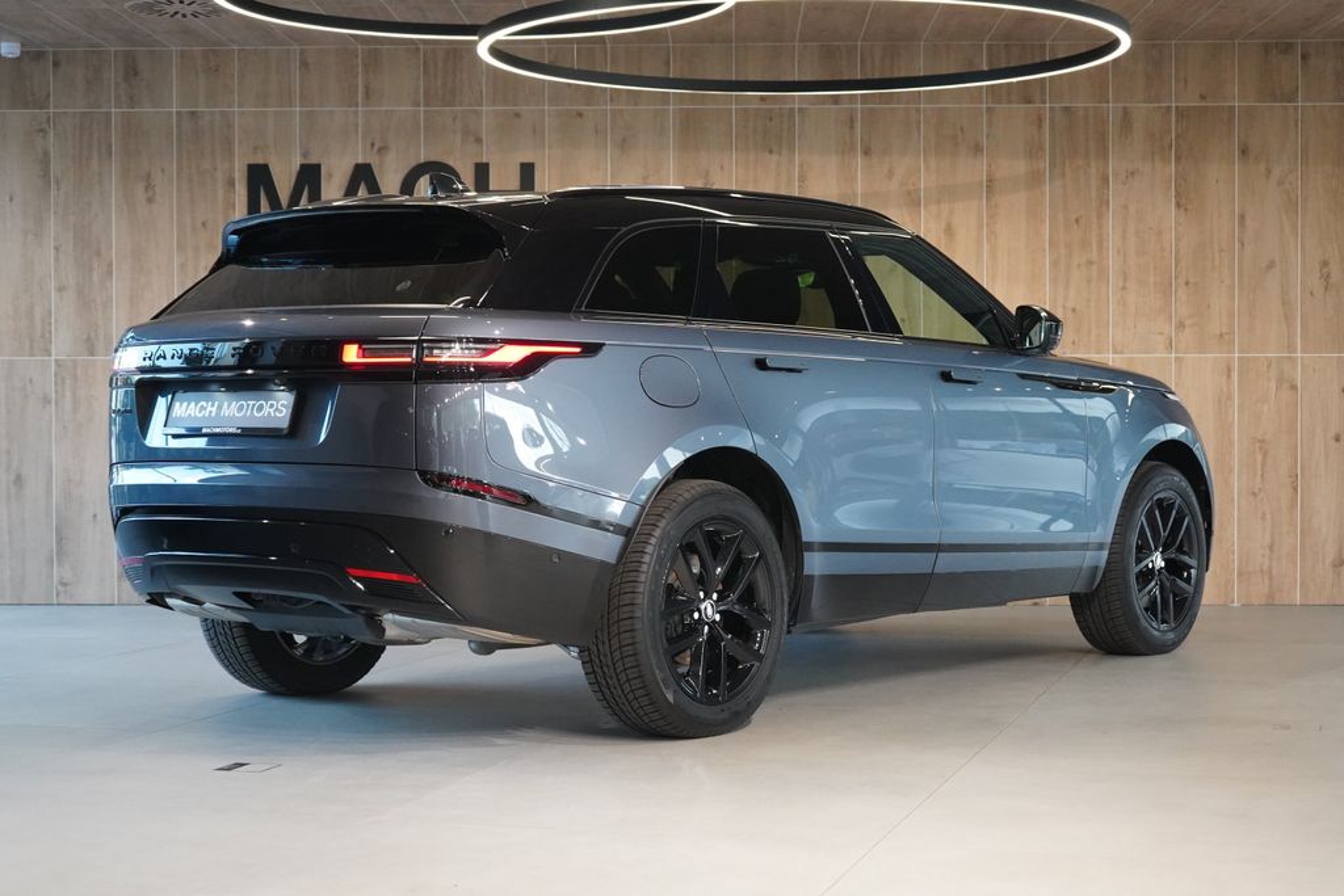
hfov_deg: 32.9
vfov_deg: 22.3
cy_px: 448
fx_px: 2277
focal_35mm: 61
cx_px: 672
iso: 8000
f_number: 5.6
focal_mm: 61
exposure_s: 1/160
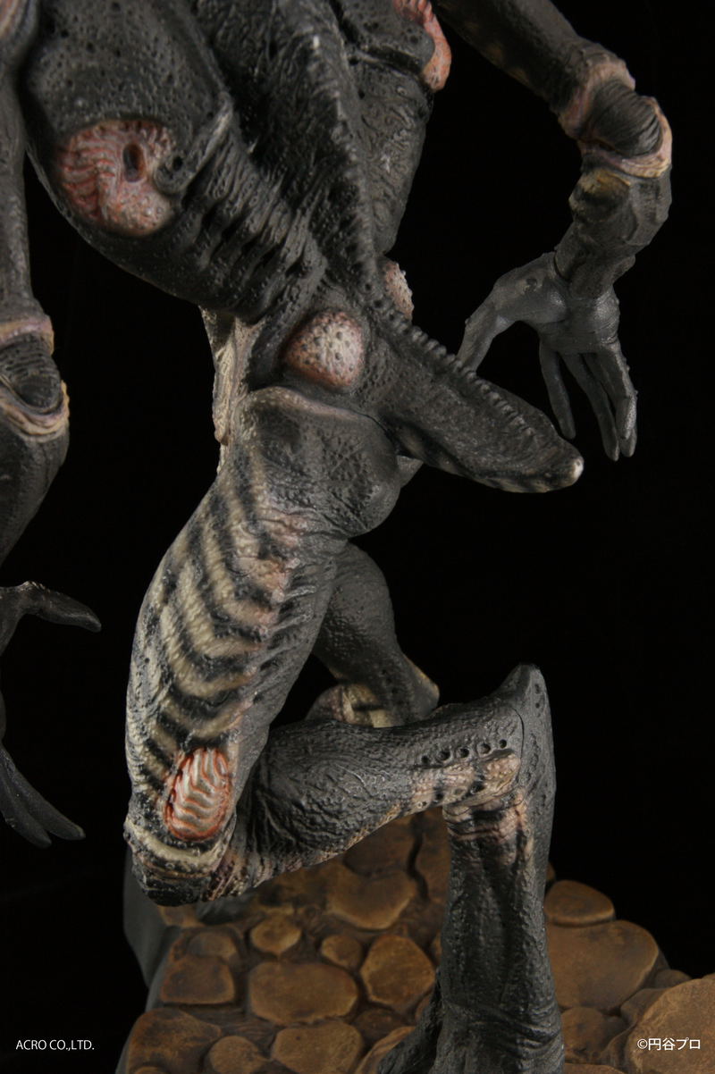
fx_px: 2684
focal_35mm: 90
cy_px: 537
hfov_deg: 15.2
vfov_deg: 22.6
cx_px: 358
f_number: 16
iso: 400
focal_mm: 60
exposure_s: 1/4
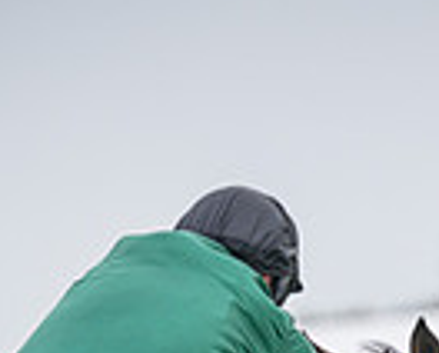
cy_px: 723
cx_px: 321
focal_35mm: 815
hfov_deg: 2.4
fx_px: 10605
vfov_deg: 1.9
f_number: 4
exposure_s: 1/2500
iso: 400
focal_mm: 170
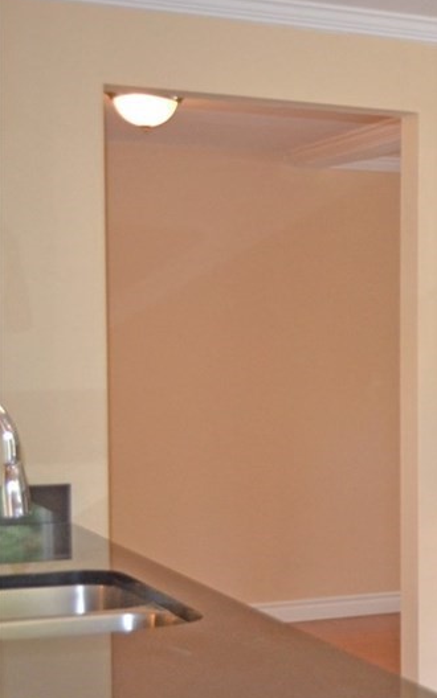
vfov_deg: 26.7
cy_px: 438
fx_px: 1467
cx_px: 675
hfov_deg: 15.5
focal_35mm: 77
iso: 1400
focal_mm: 26
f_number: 4.2
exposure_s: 1/60
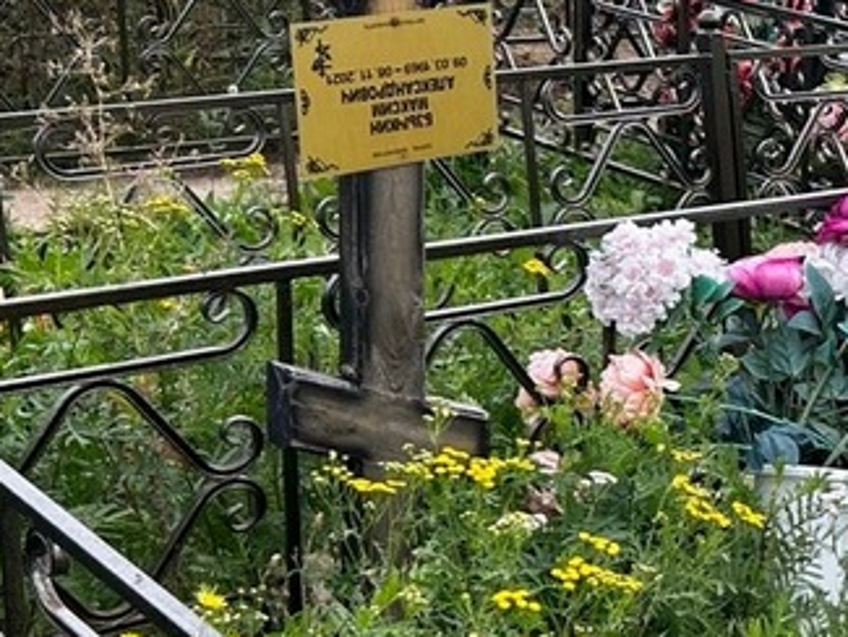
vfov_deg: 18.0
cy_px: 405
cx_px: 1080
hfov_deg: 21.7
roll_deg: -1.1
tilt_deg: -15.9
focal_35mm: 82
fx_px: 2010
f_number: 1.5
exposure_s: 1/780
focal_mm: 5.7
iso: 50
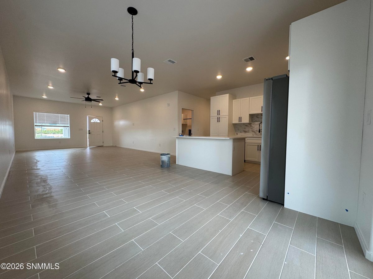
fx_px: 151
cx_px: 186
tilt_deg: -2.6
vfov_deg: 85.7
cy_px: 140
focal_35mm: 14
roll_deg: -1.4
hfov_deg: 102.1
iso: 100
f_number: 2.2
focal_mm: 2.22
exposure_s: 1/120
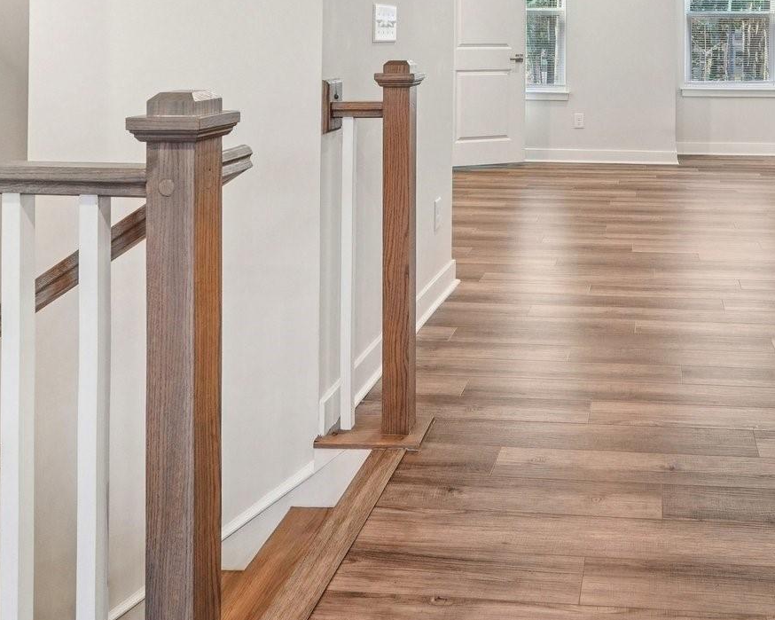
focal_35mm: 33
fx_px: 757
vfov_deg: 40.7
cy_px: 47
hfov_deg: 52.0
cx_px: 578
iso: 400
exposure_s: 1/10
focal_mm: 10
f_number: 8
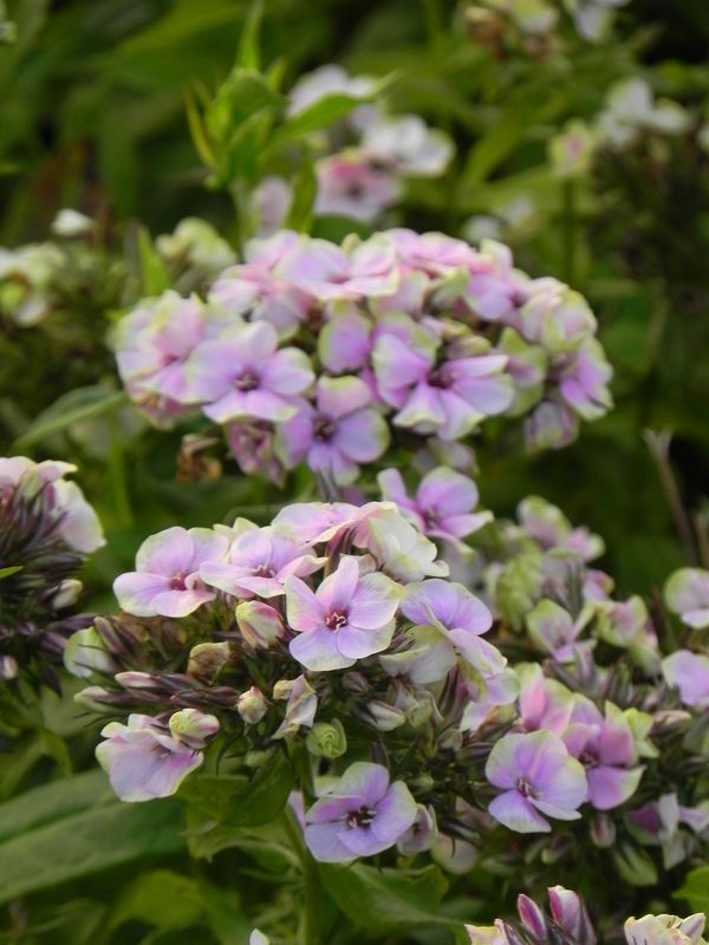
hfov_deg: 5.1
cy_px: 472
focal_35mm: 291
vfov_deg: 6.8
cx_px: 354
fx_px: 7947
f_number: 5
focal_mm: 51.8
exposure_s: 1/50
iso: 160
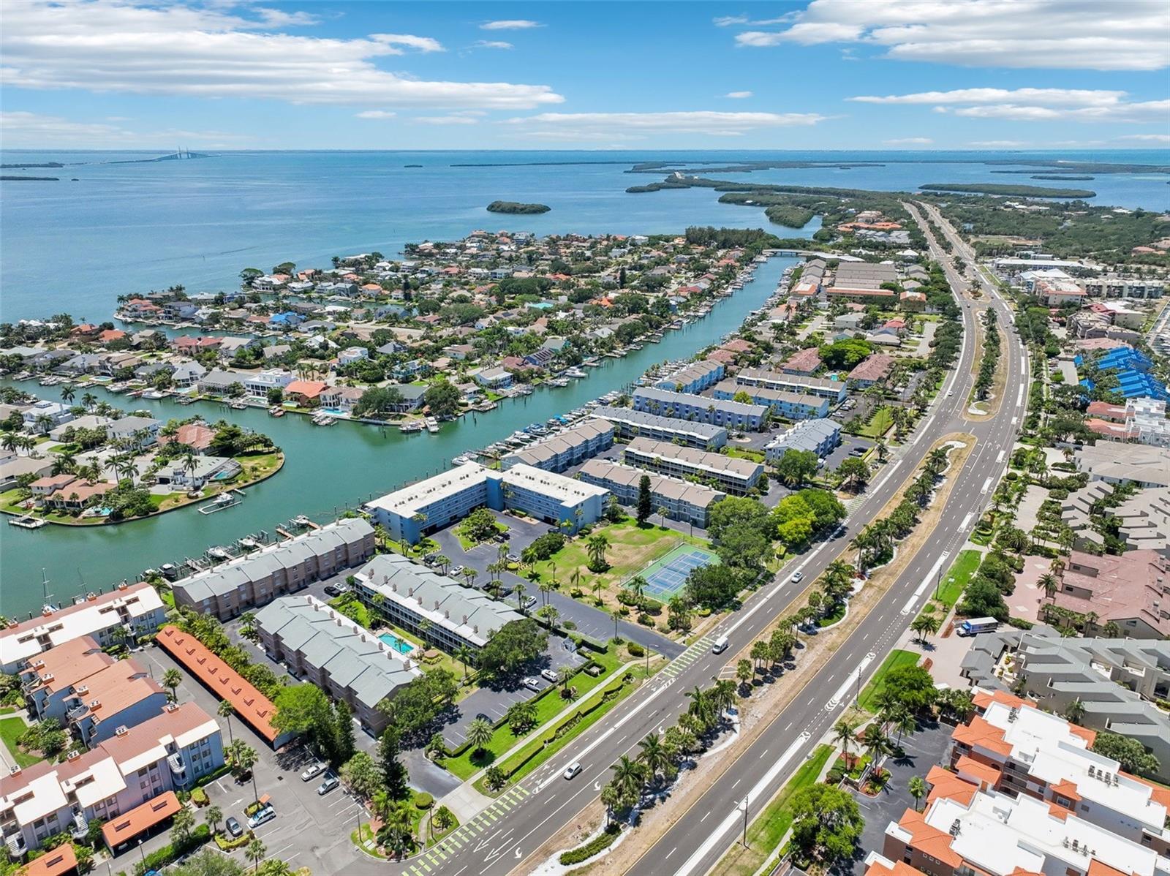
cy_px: 438
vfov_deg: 56.8
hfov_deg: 71.6
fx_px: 811
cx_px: 585
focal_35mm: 24
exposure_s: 1/8000
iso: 400
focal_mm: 12.3
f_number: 2.8
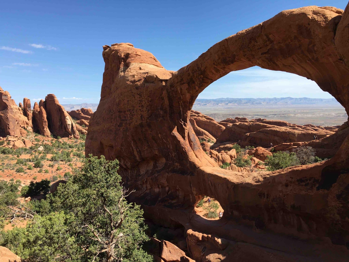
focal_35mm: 29
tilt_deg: -5.1
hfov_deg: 61.7
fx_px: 292
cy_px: 131
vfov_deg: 48.2
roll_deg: +1.1
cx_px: 174
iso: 25
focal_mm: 4.15
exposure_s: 1/1148
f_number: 2.2
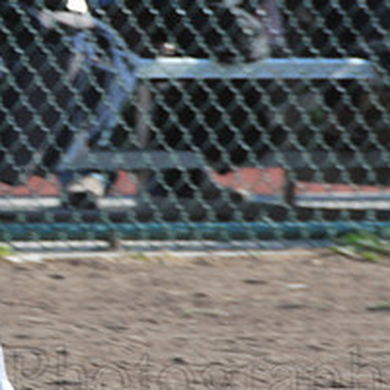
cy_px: 137
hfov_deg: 2.4
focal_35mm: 737
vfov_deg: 2.4
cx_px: -96
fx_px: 9394
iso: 400
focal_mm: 200
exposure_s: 1/500
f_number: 11
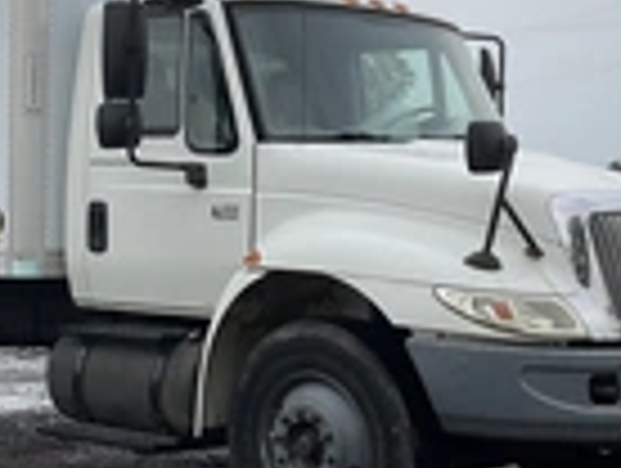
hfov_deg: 22.9
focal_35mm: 84
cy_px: 220
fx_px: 1510
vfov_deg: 17.6
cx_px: 108
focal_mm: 3
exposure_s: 1/1250
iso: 25
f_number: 1.8
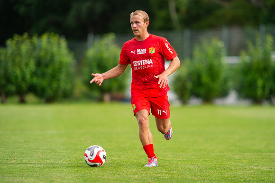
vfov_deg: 3.2
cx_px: 138
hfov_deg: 4.8
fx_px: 3264
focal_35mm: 428
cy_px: 92
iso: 400
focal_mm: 420
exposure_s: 1/1000
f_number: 4
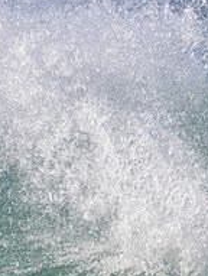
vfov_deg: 0.7
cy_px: 194
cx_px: 368
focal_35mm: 2915
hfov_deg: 0.5
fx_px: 23276
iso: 1400
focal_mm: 1000
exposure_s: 1/2500
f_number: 11
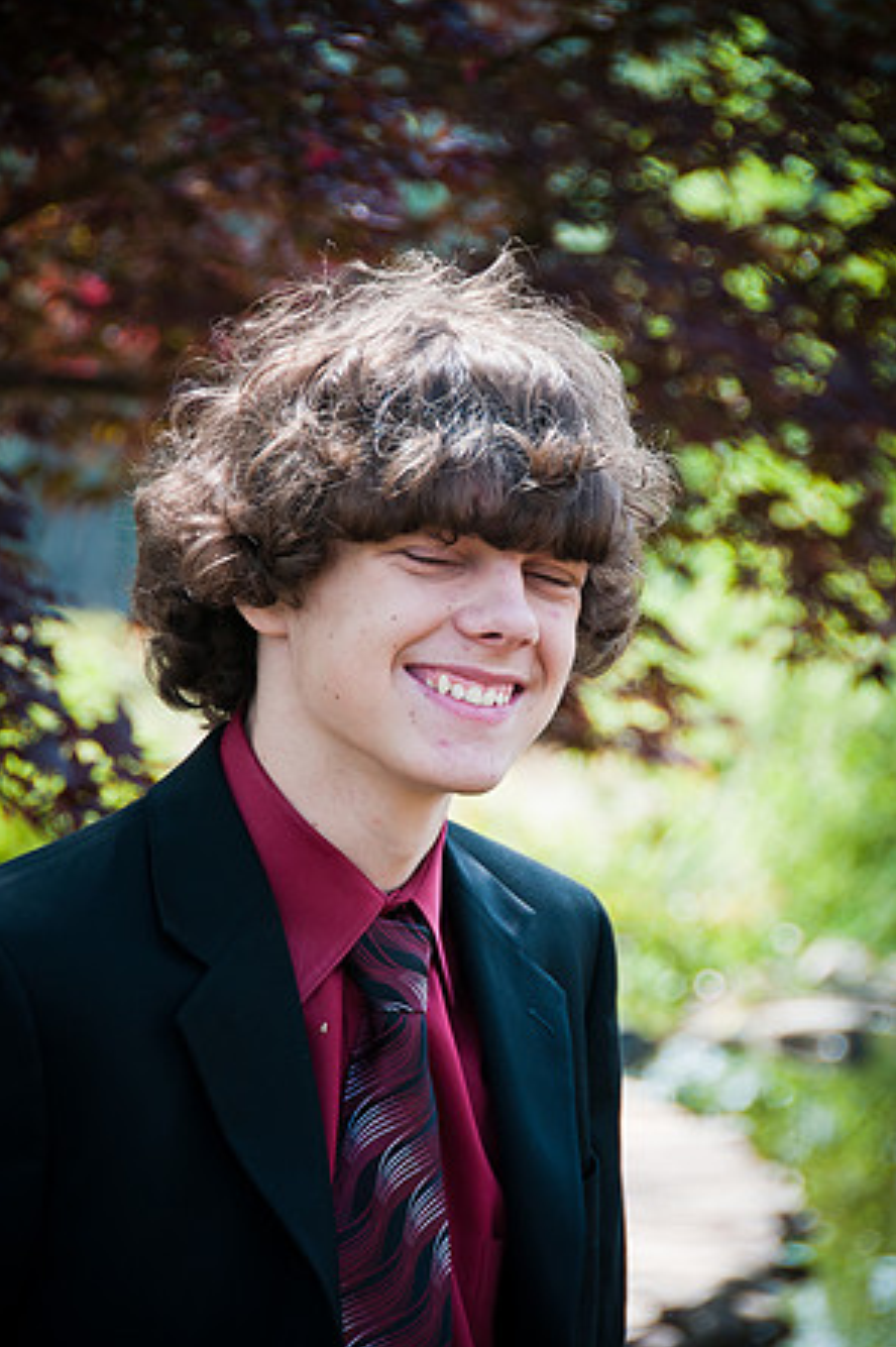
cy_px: 678
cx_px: 446
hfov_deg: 7.0
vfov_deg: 10.4
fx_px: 7366
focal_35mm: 197
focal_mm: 130
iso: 200
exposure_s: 1/250
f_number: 5.6
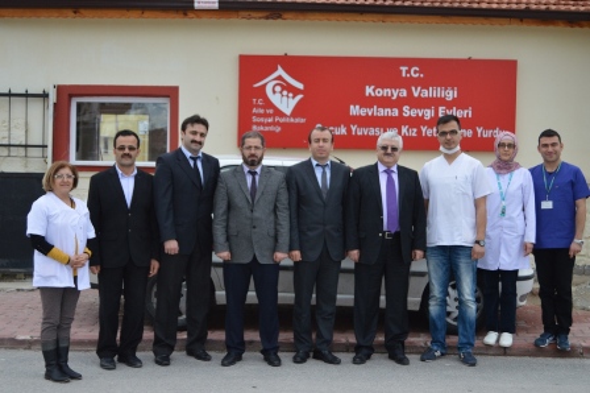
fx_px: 835
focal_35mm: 51
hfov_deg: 38.9
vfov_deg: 26.4
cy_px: 196
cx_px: 295
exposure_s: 1/1000
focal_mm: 34
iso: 400
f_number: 5
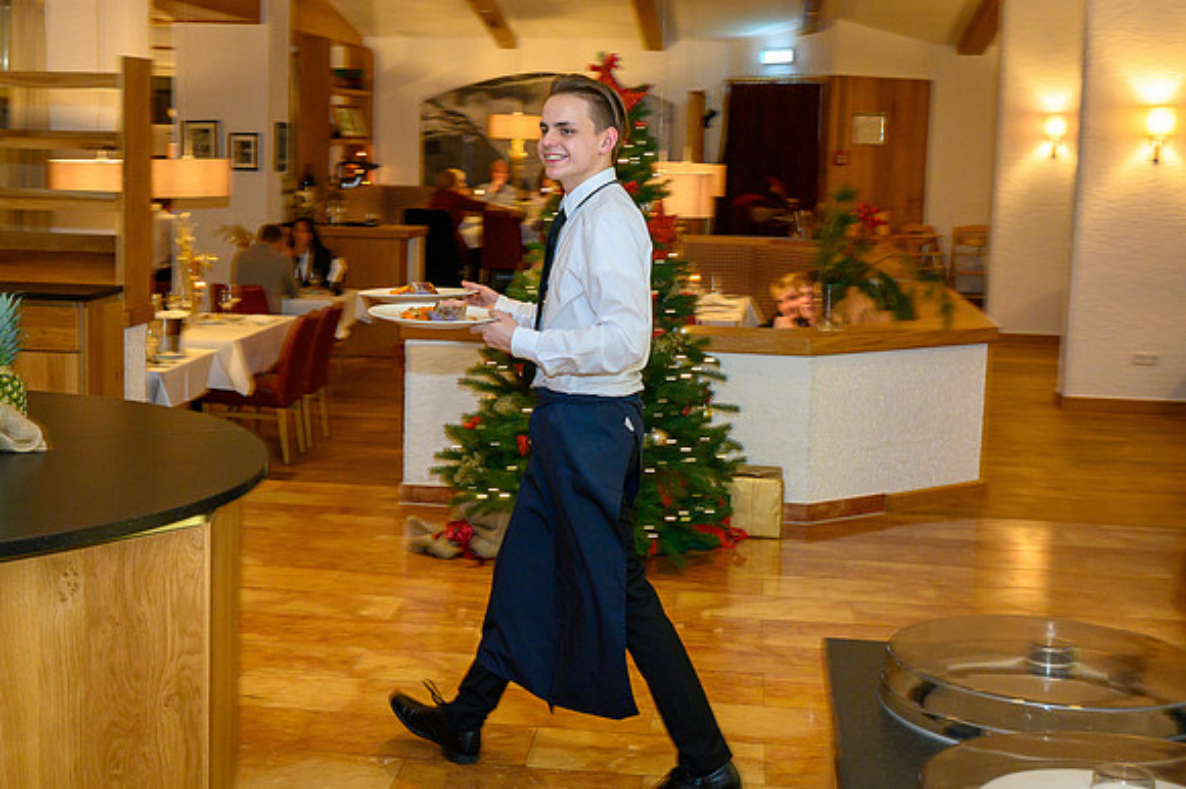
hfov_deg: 38.9
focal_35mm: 51
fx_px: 1672
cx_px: 486
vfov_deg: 26.5
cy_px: 331
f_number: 9
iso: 5600
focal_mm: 43
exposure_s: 1/60
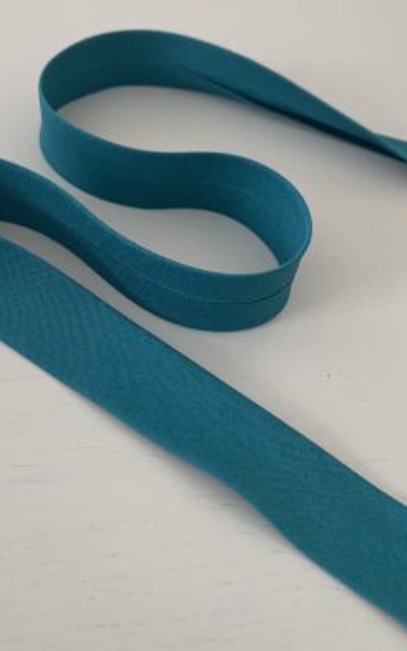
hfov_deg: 34.9
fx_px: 639
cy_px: 277
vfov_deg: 53.8
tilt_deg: -46.5
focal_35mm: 36
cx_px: 130
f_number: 1.8
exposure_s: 1/121
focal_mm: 4.25
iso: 50
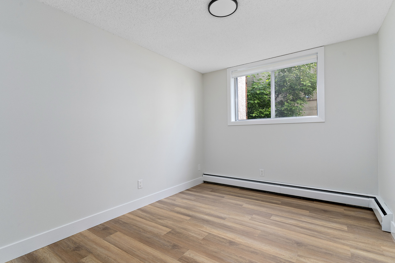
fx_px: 187
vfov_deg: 70.4
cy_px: 132
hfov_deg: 93.3
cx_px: 198
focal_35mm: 17
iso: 800
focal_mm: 17
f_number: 8
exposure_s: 1/10
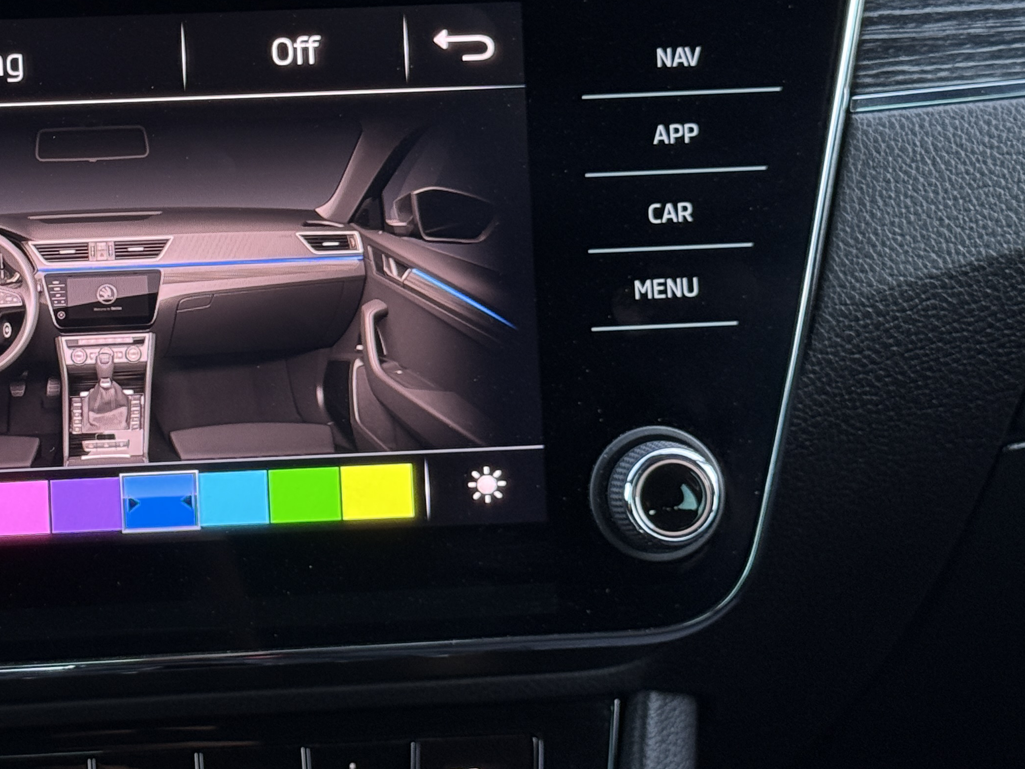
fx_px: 2754
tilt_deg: -19.7
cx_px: 54
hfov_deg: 20.5
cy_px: 266
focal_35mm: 93
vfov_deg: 15.9
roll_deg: +0.0
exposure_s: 1/60
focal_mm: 6.76
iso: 125
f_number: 1.78
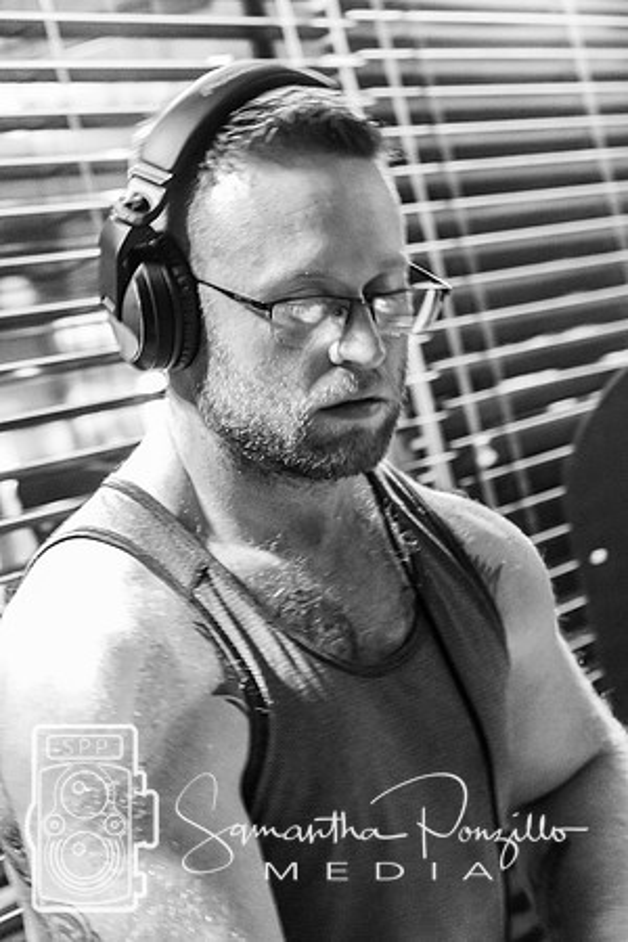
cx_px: 314
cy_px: 471
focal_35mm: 105
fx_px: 2747
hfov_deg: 13.0
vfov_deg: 19.5
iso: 12800
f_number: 4.5
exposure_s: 1/30
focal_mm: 70
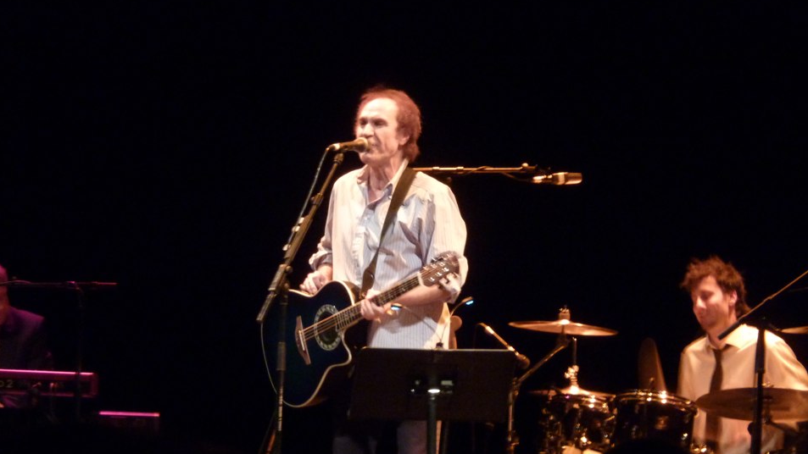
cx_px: 391
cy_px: 259
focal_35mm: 213
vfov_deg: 5.7
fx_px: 4563
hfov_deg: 10.1
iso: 400
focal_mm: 29.9
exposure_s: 1/8
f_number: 4.5
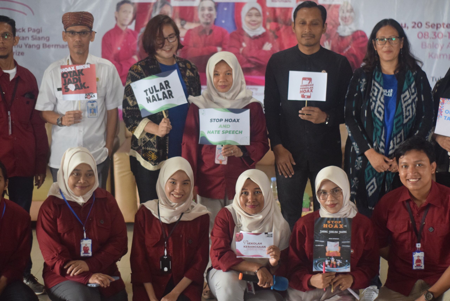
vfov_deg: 18.2
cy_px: 150
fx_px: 938
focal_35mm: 75
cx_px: 225
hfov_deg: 27.0
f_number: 2.2
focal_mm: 50
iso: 1600
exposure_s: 1/320
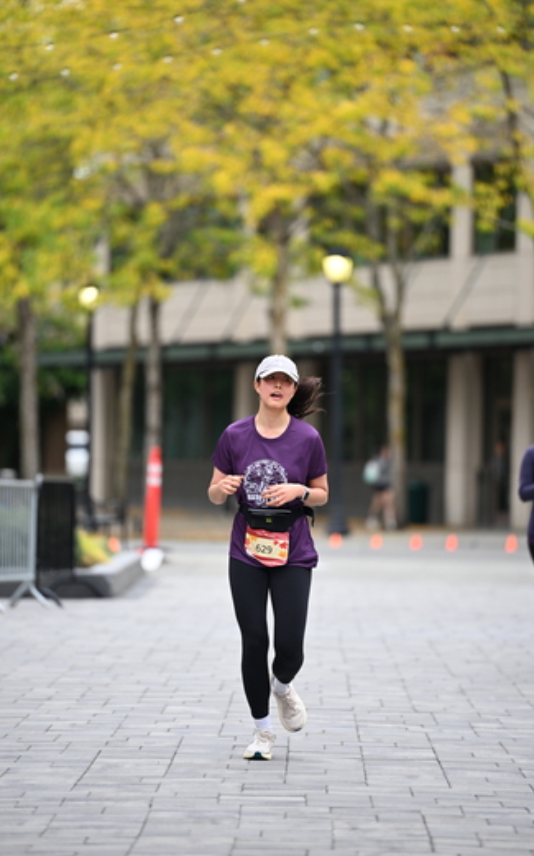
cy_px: 440
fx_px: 4897
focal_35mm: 210
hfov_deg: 6.2
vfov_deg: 10.0
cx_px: 270
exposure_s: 1/1600
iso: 640
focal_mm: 195
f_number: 2.8
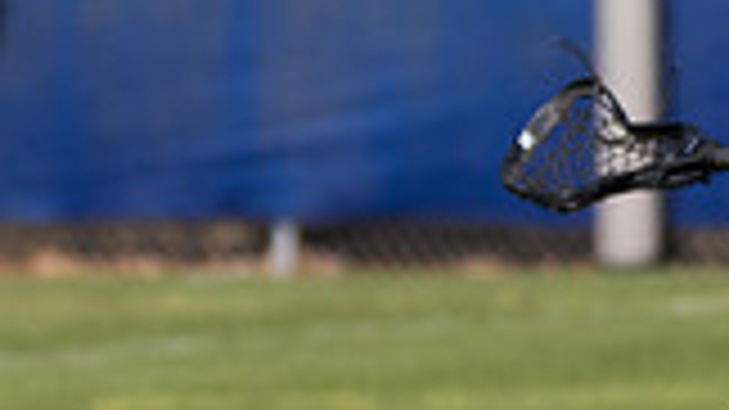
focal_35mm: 1183
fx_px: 22860
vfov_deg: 1.0
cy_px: 365
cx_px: -531
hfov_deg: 1.8
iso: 320
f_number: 5.6
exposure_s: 1/2000
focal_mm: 210
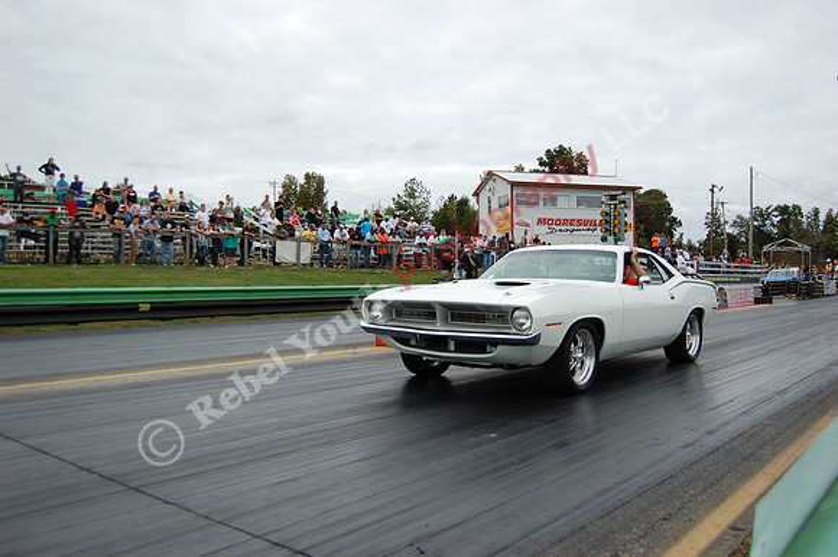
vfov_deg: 43.6
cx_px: 419
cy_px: 278
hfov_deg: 62.0
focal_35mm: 30
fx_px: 698
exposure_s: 1/1000
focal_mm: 20
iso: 200
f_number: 4
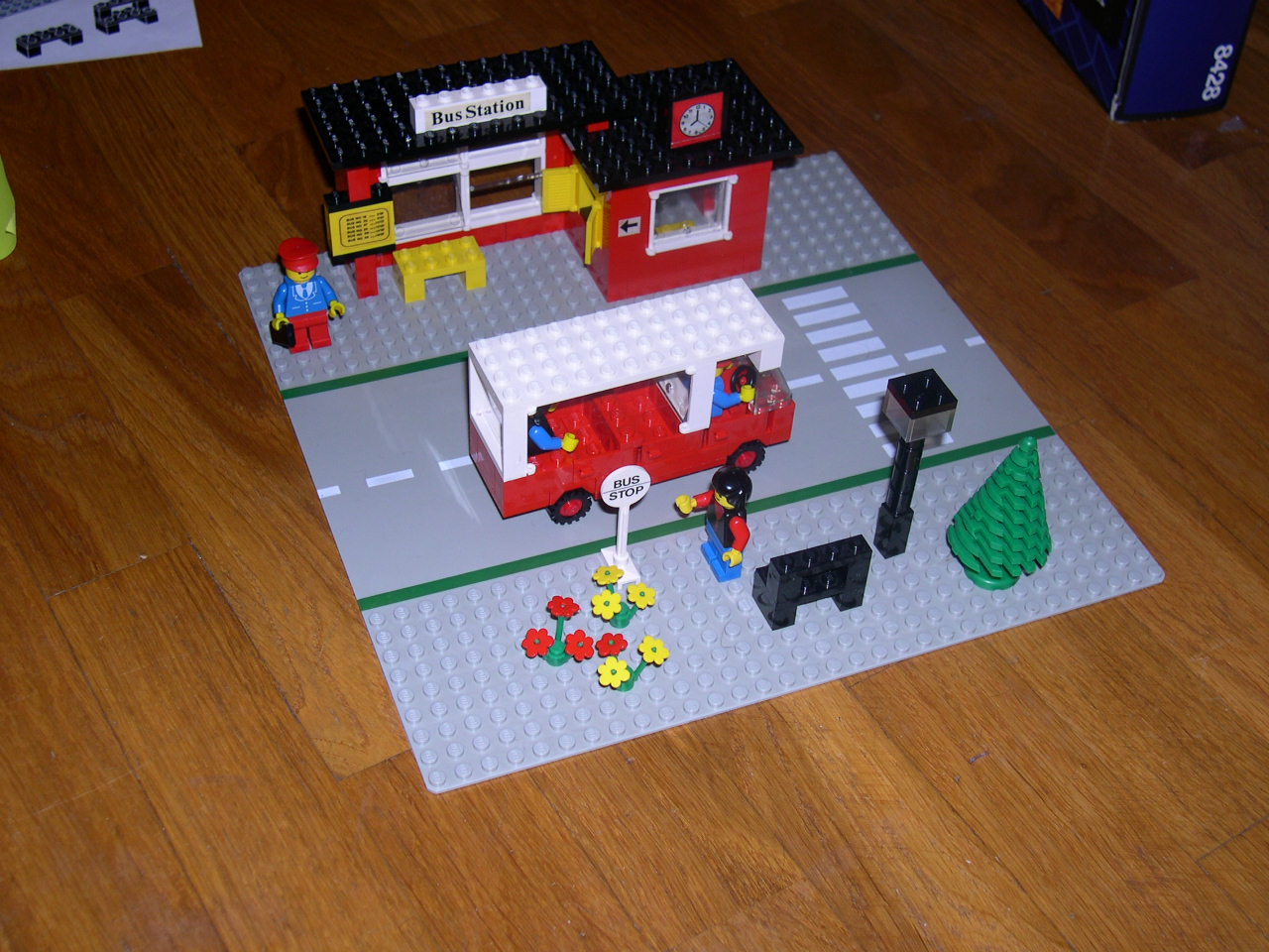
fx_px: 1723
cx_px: 634
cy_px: 476
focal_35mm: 47
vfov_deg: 30.9
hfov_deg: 40.4
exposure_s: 1/60
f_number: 3.1
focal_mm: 10.1
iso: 100
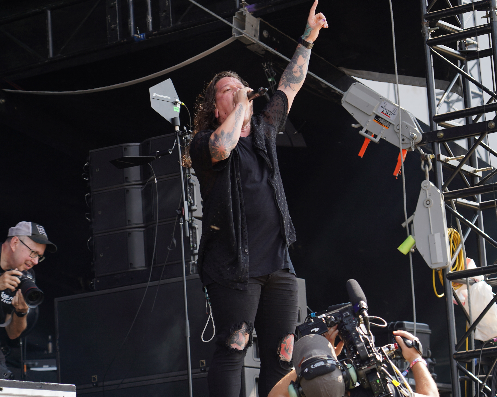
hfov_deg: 14.7
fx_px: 1927
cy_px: 178
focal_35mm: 131
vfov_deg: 11.8
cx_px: 285
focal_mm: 100
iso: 100
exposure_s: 1/200
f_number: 4.5
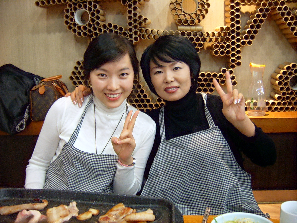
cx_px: 148
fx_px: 300
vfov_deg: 40.7
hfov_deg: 52.6
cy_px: 112
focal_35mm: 35
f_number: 2.8
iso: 100
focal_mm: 5.8
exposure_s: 1/3
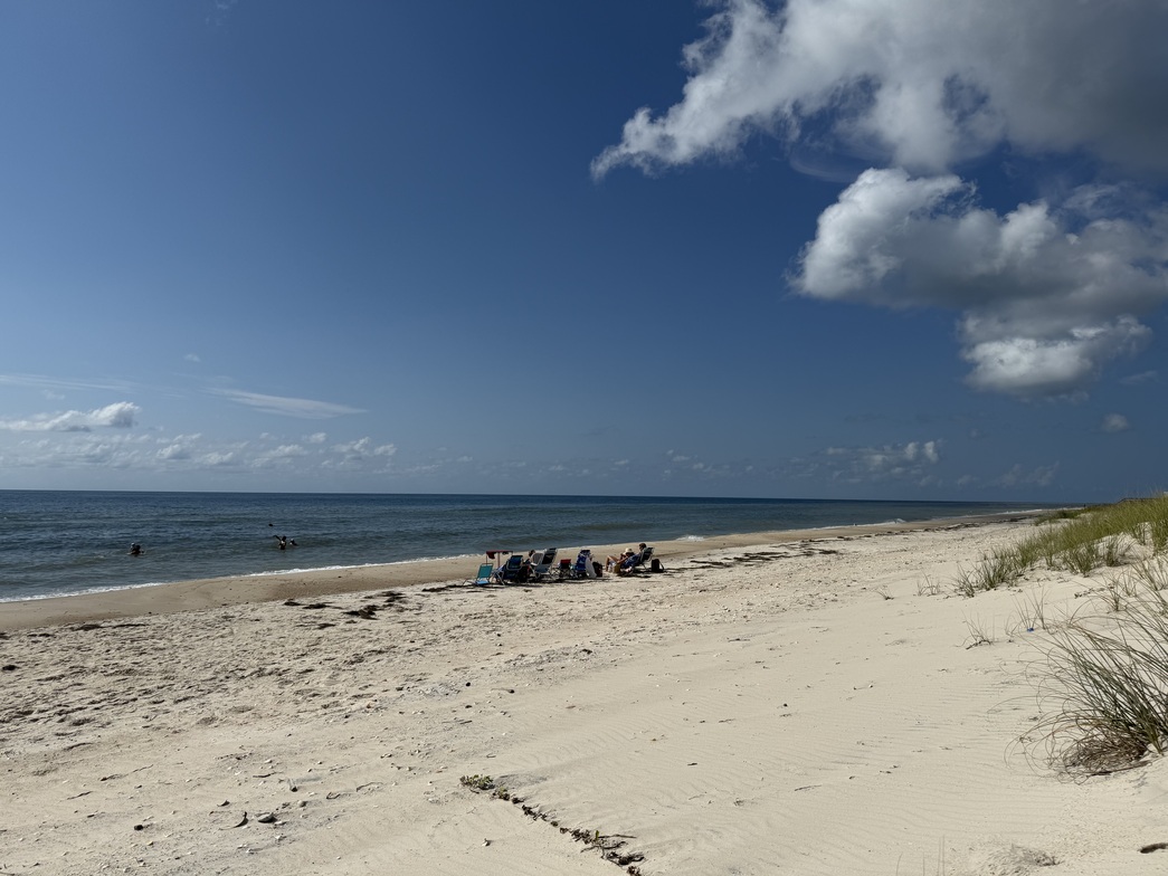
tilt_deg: +4.2
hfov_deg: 71.6
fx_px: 810
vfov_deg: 56.8
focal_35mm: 24
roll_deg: -1.1
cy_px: 438
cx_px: 584
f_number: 1.78
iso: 64
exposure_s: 1/14286
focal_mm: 6.76
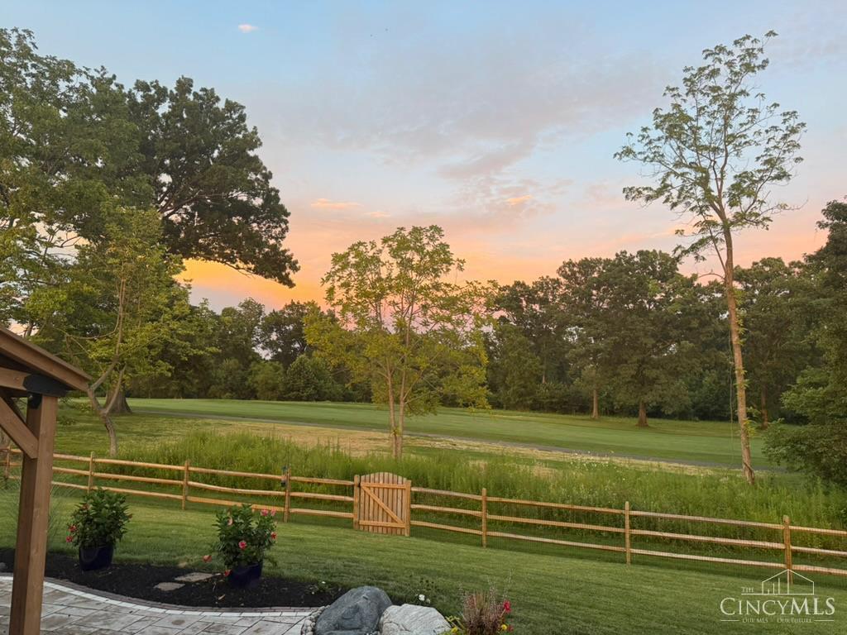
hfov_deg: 71.6
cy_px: 318
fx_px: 587
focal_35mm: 24
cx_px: 424
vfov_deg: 56.8
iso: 160
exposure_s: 1/121
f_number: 1.78
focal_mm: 6.76
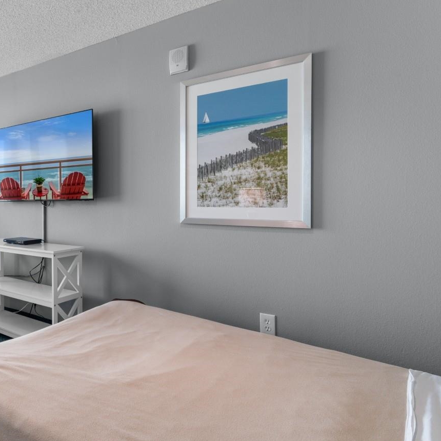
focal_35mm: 24
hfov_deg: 58.8
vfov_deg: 64.9
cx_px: 74
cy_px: 198
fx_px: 346
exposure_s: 1/40
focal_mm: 10
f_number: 4.5
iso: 100
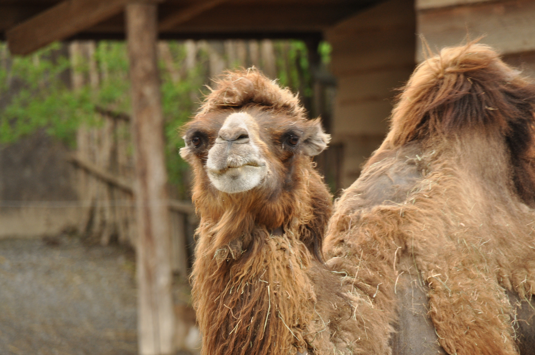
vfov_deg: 3.4
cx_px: 268
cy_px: 178
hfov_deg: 5.1
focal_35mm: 405
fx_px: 6011
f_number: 6.3
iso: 450
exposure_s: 1/160
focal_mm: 270
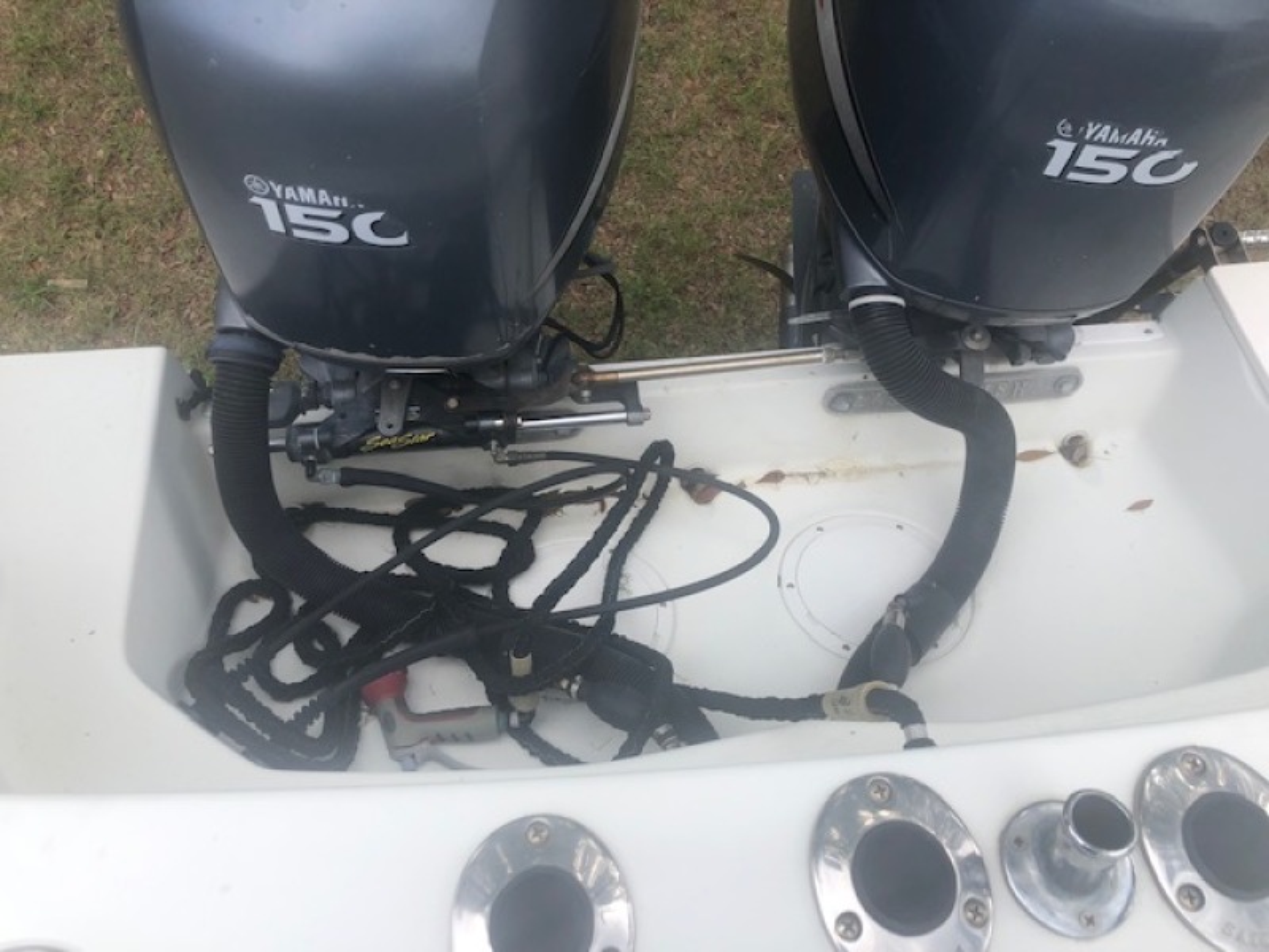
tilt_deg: -62.4
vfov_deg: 49.7
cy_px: 476
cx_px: 634
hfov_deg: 63.4
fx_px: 1026
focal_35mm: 28
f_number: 1.8
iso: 20
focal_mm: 3.99
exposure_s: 1/695
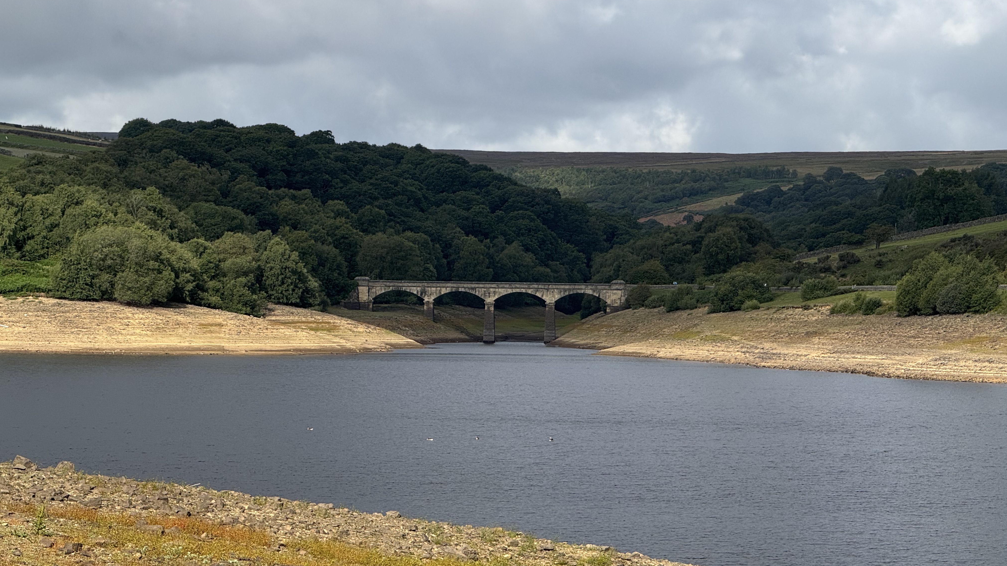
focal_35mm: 131
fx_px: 3498
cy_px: 347
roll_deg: -0.5
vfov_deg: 9.3
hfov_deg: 16.4
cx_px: 503
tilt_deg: +0.0
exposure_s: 1/1096
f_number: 2.8
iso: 50
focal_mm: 15.66
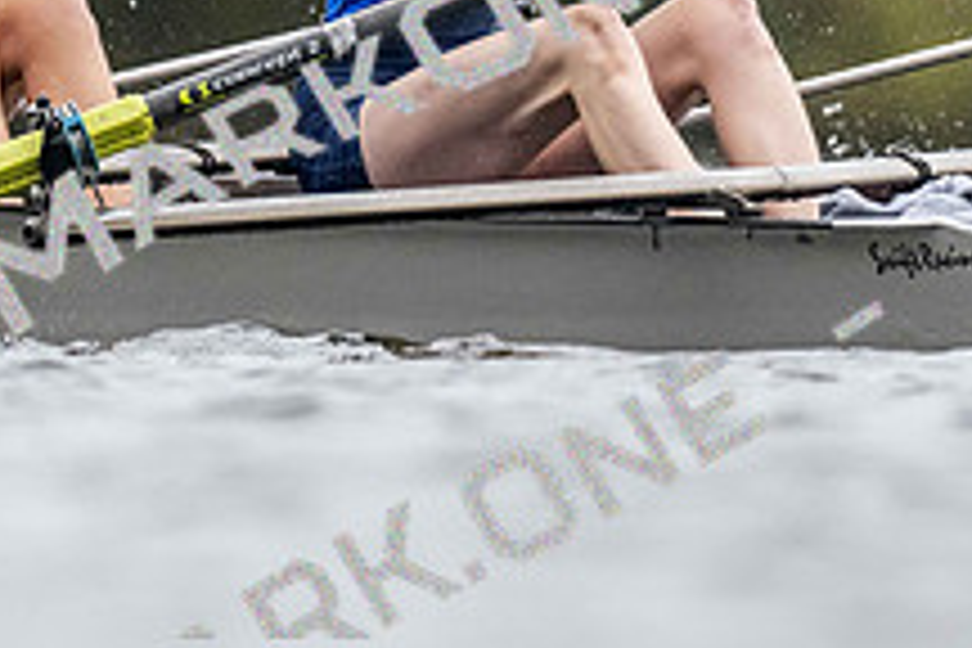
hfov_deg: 1.3
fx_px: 43413
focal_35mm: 1608
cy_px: -133
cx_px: 594
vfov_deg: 0.9
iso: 4500
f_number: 4
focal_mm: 600
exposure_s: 1/2500
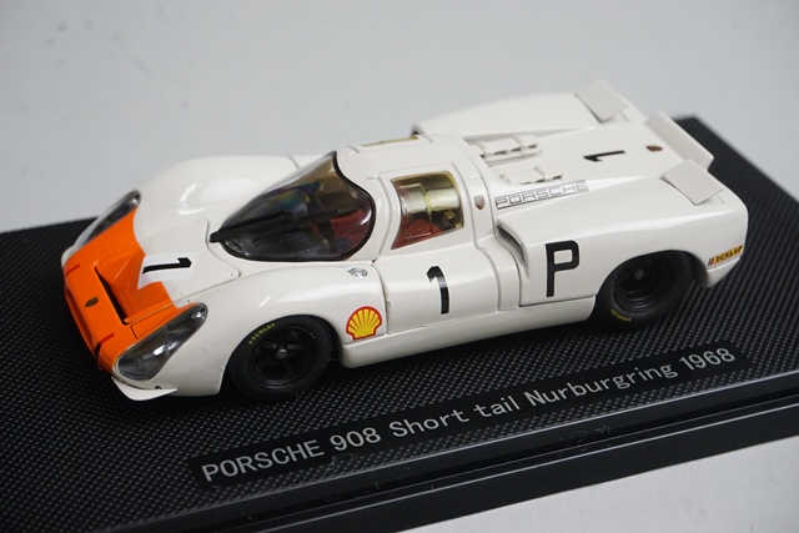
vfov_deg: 18.9
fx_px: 1598
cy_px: 266
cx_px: 400
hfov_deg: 28.1
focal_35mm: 72
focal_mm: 48
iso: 3200
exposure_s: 1/40
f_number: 10
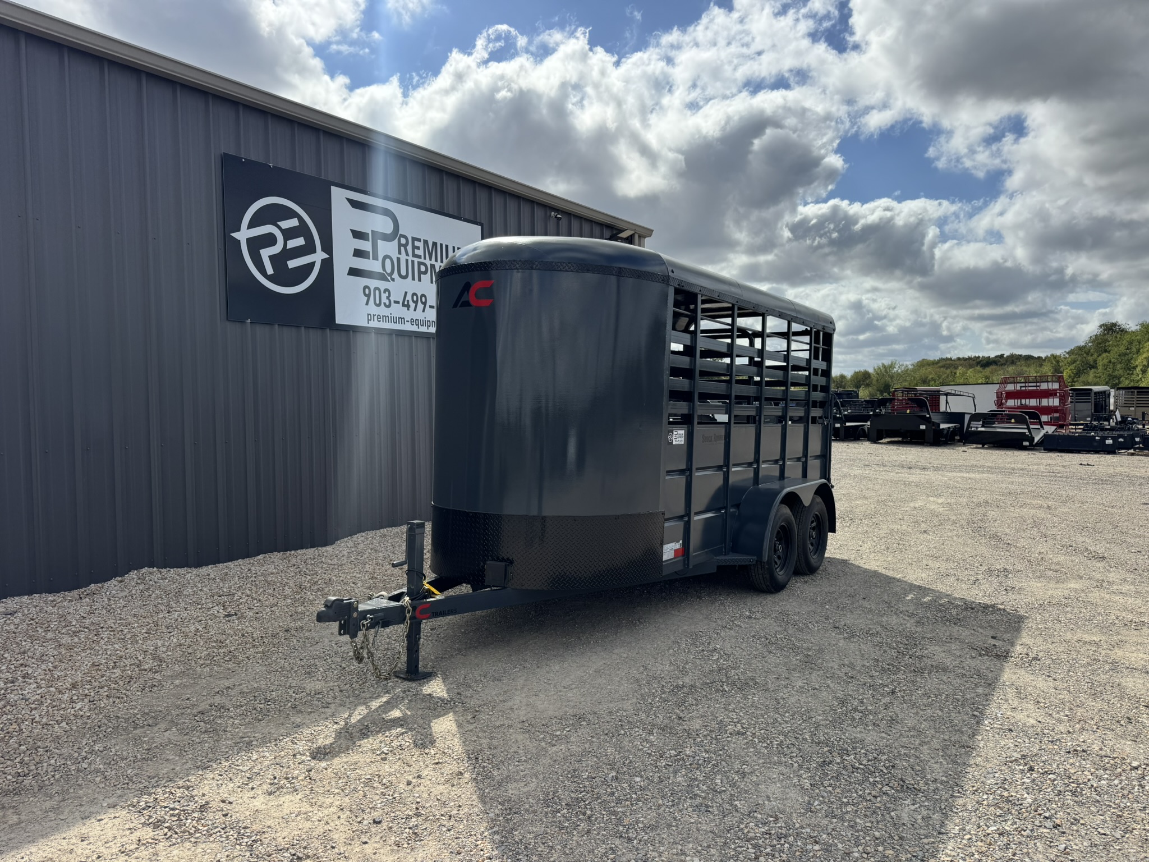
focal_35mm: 24
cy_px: 431
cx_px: 574
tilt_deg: -3.9
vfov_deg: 56.8
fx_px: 797
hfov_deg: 71.6
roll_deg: -0.1
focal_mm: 6.76
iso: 80
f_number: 1.78
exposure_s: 1/5814
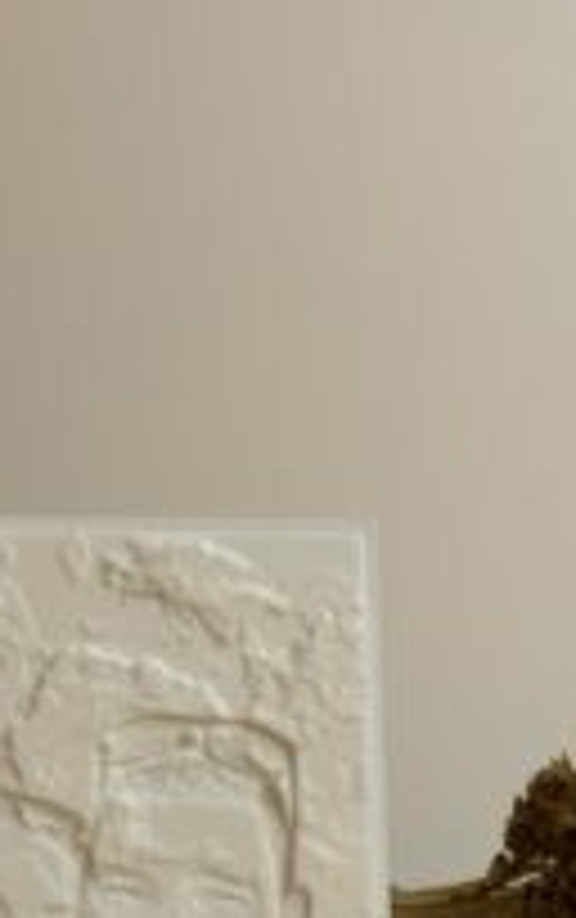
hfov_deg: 23.9
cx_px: 189
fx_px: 1352
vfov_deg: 36.9
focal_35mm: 54
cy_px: 648
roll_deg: -0.8
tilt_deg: +0.5
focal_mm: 4.25
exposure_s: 1/52
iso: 400
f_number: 1.8
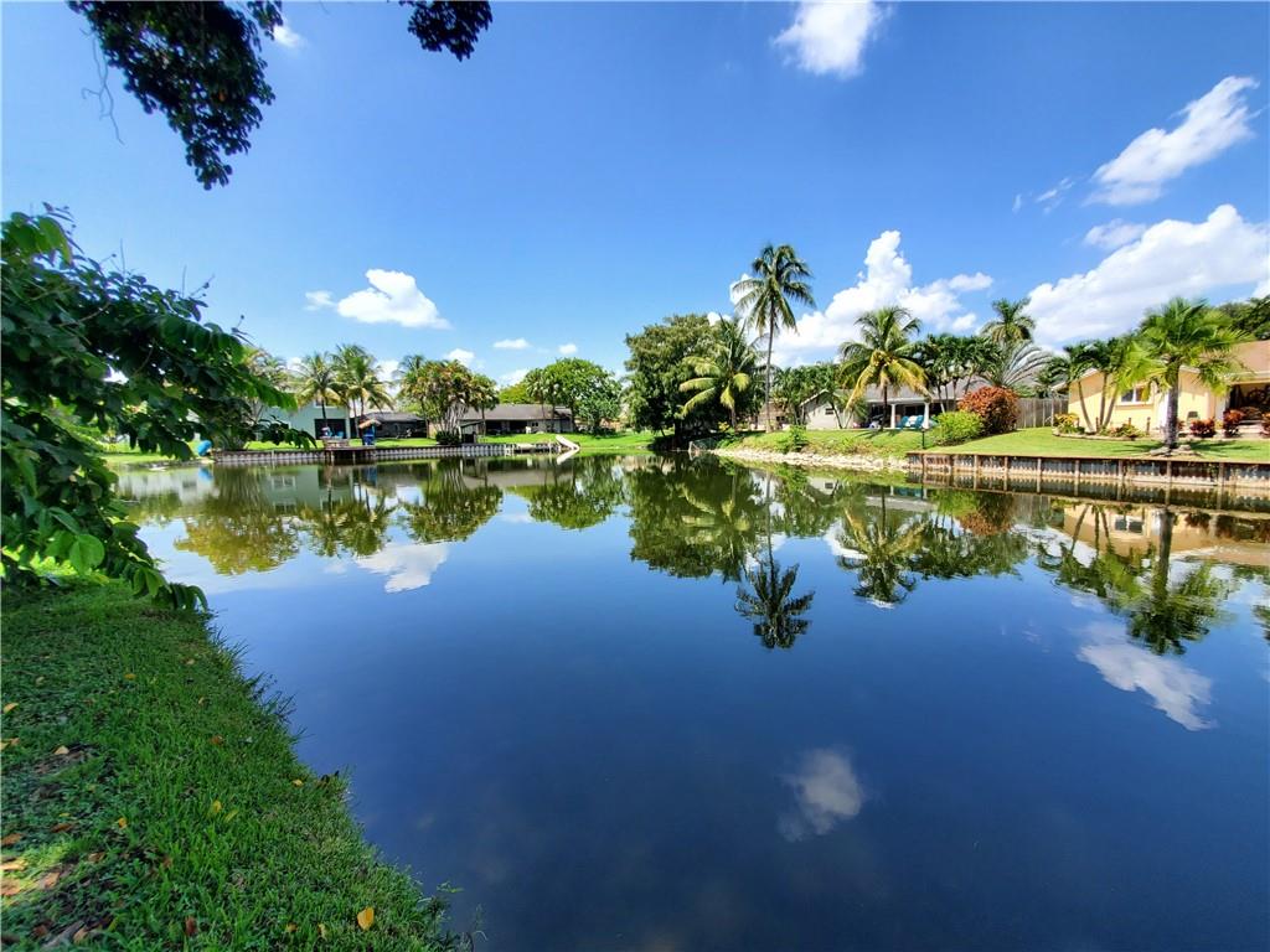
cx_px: 635
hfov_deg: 106.2
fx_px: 477
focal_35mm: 13
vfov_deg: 89.9
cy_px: 476
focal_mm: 1.8
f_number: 2.2
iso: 50
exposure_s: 1/596
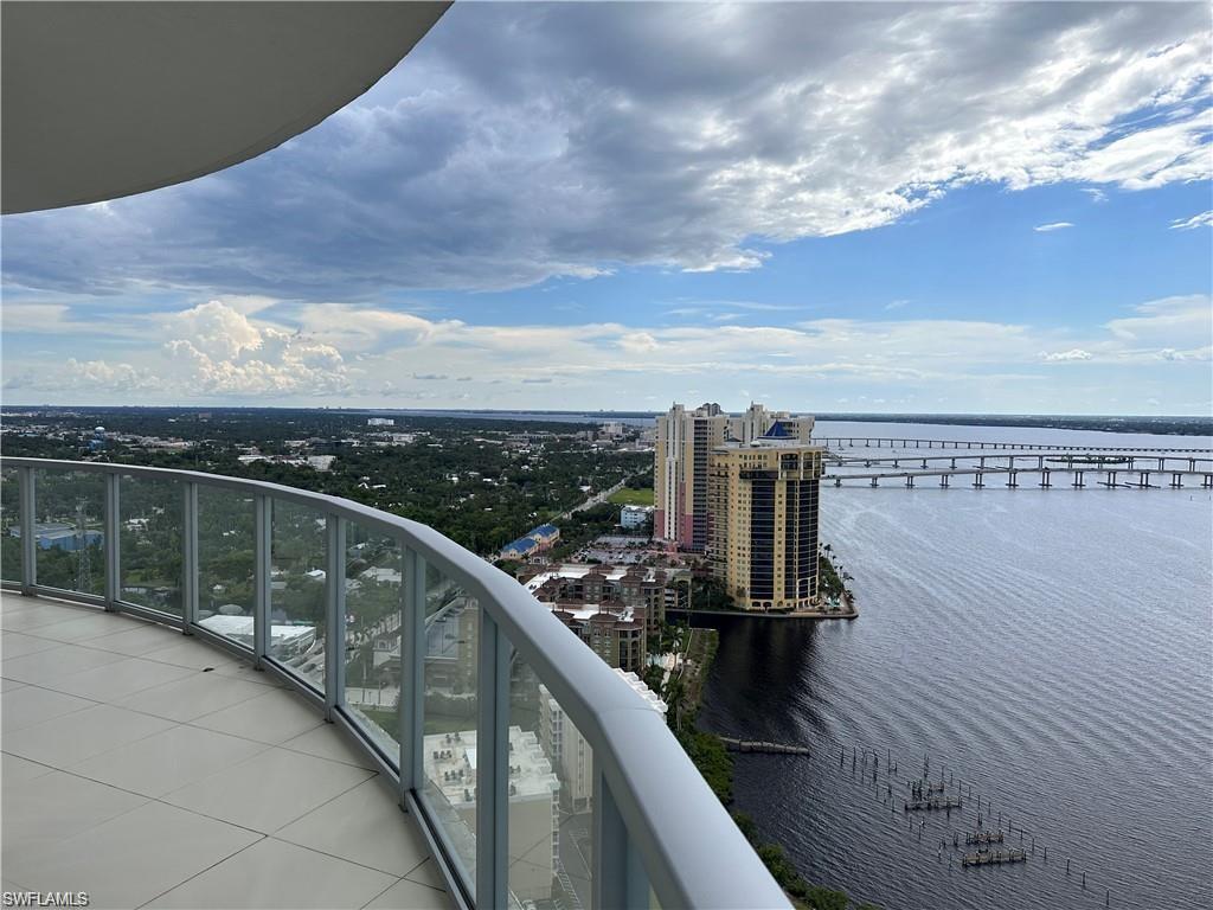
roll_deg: -0.3
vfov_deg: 56.8
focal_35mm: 24
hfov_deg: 71.6
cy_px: 455
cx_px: 606
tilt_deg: -2.7
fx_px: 841
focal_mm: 6.86
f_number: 1.78
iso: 80
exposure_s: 1/6623
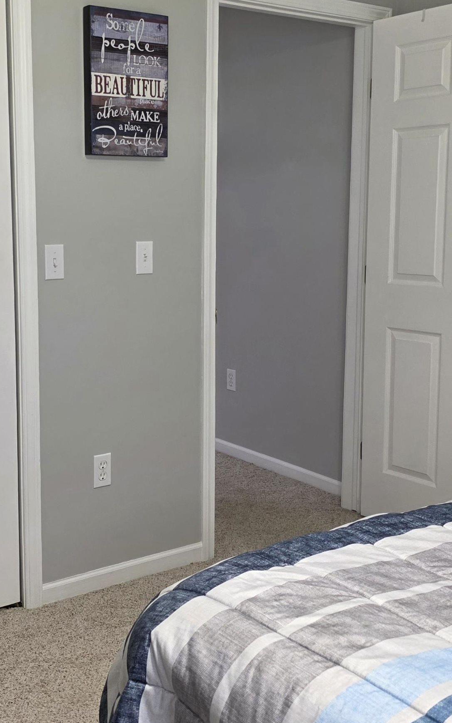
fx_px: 847
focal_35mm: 43
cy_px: 308
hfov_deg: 29.6
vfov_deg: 46.1
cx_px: 133
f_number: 1.7
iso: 200
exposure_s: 1/120
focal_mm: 6.3
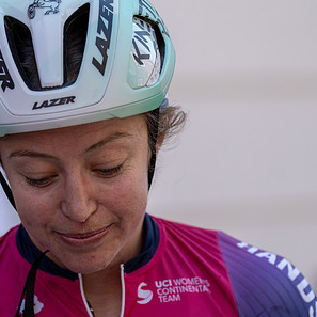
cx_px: 64
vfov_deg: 5.3
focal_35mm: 332
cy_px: 169
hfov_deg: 5.3
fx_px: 3440
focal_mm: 200
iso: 100
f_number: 4
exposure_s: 1/1600
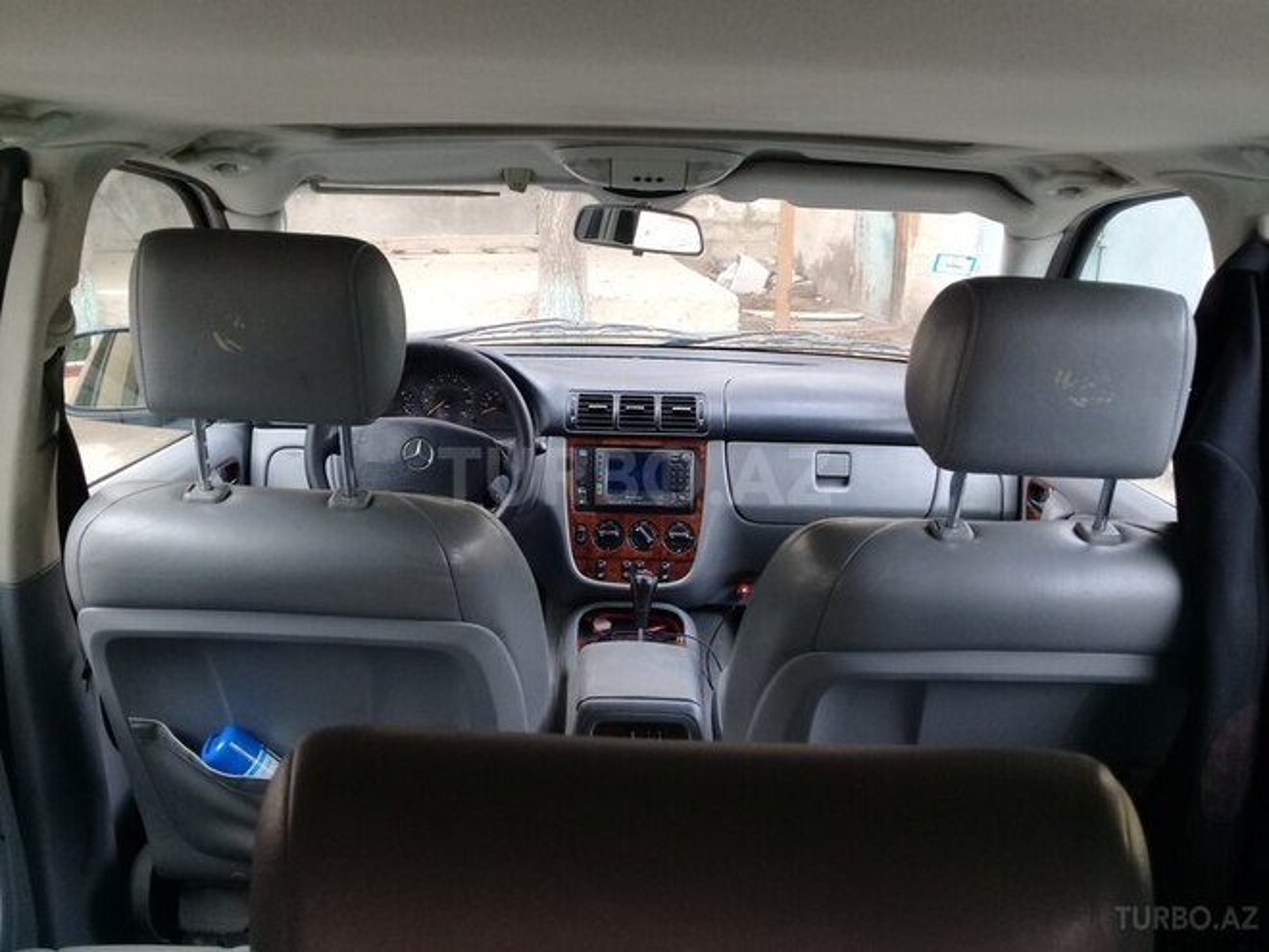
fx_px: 1136
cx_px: 634
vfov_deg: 45.4
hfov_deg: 58.4
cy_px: 476
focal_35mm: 31
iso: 64
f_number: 2.2
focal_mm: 3.3
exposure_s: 1/33
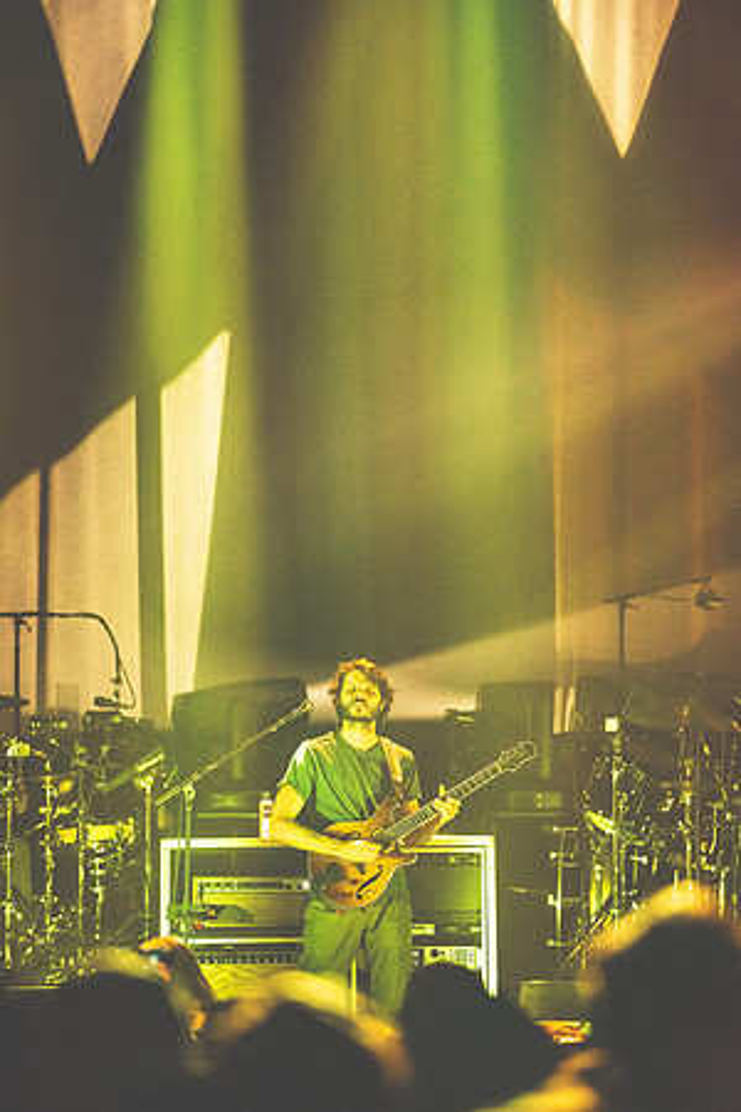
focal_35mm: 200
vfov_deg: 10.3
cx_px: 370
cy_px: 556
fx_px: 6175
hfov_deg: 6.9
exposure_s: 1/500
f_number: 4
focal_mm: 200
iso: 5000
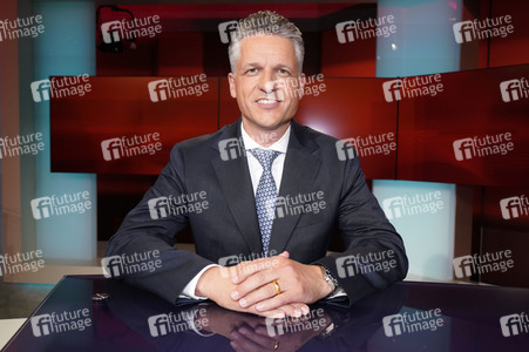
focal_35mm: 30
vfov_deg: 43.5
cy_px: 176
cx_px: 264
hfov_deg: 62.0
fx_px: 440
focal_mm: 30
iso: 2000
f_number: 5.6
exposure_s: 1/200
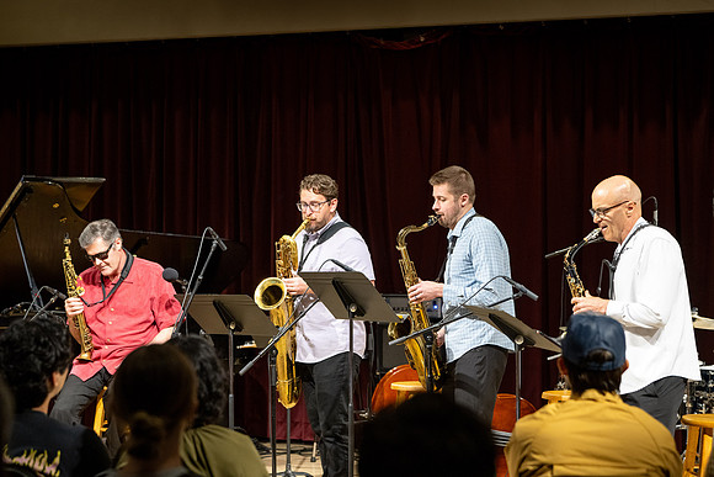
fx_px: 1686
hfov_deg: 23.9
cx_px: 357
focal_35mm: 85
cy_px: 238
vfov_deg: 16.1
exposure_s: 1/160
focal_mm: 85
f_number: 4
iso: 2000
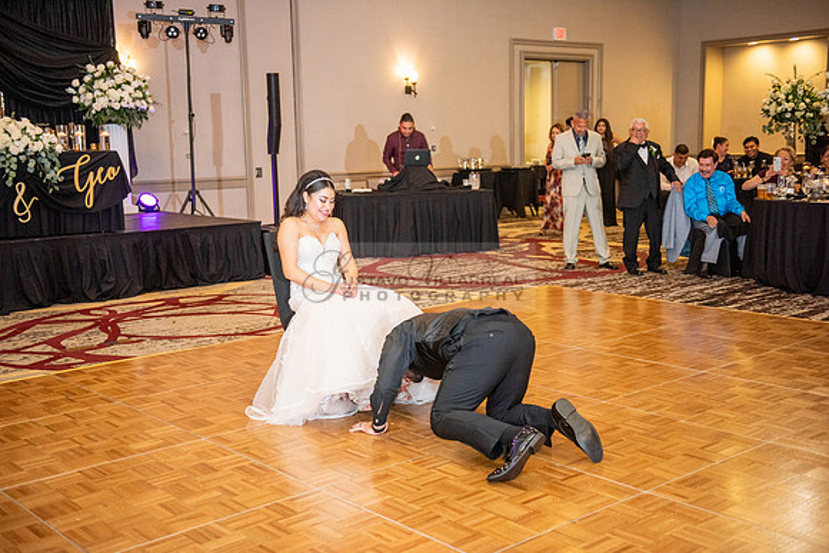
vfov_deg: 30.5
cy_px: 276
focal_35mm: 44
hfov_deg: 44.5
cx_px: 414
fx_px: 1013
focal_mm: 44
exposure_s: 1/250
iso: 1600
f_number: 2.8
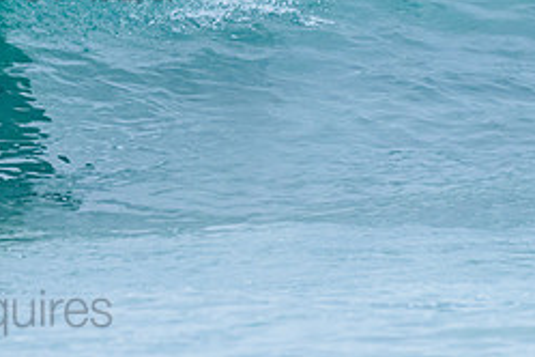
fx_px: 21770
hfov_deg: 1.4
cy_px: -102
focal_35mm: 1465
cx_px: 11
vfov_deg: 0.9
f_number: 5.6
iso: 800
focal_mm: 500
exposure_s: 1/2000
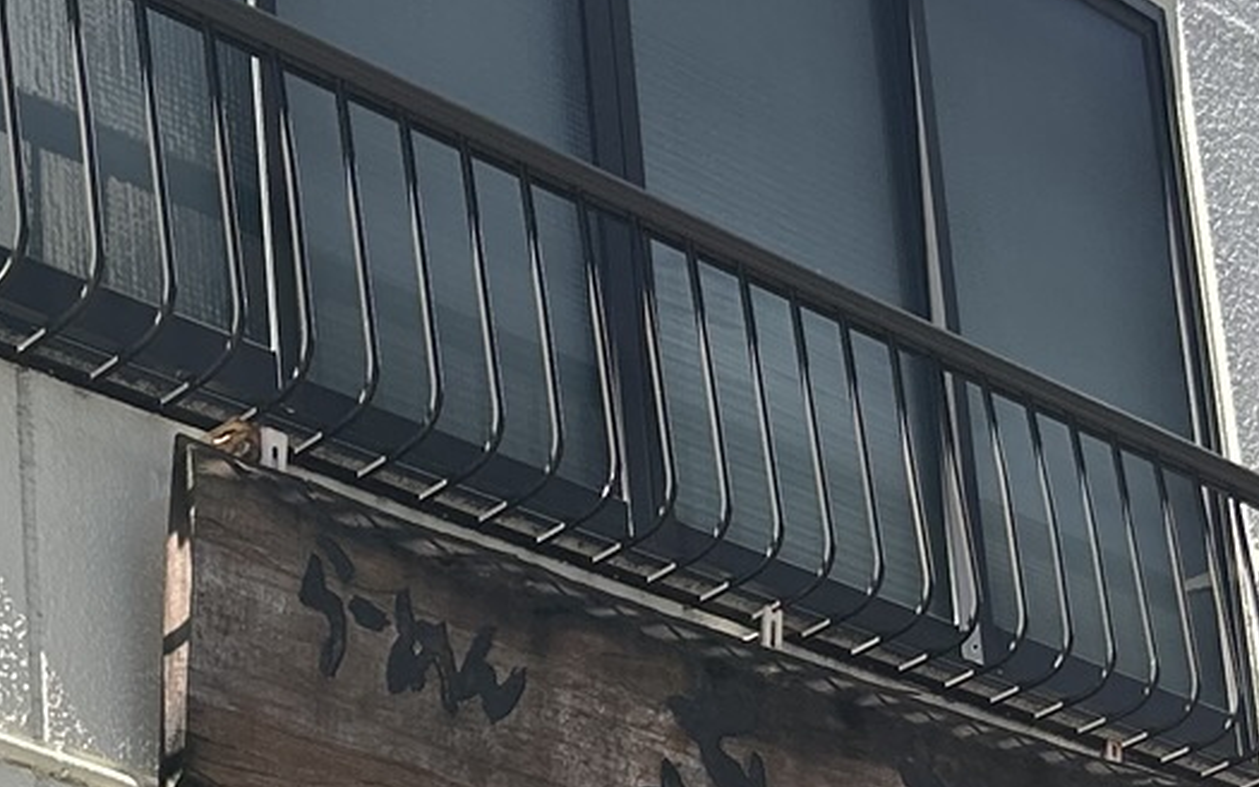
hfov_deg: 19.7
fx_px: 3602
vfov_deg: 11.7
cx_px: 297
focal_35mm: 105
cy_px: 1300
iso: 50
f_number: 1.5
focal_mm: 5.7
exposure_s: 1/1751
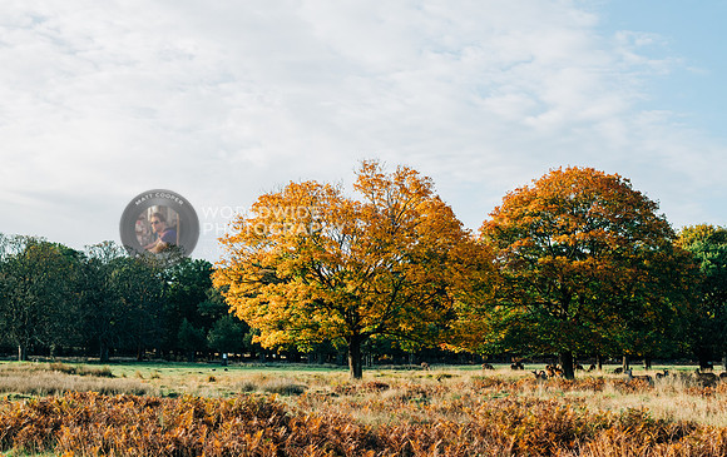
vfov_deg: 21.5
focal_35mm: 61
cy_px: 242
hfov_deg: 33.6
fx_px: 1204
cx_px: 363
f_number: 8
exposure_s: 1/320
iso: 400
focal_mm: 58
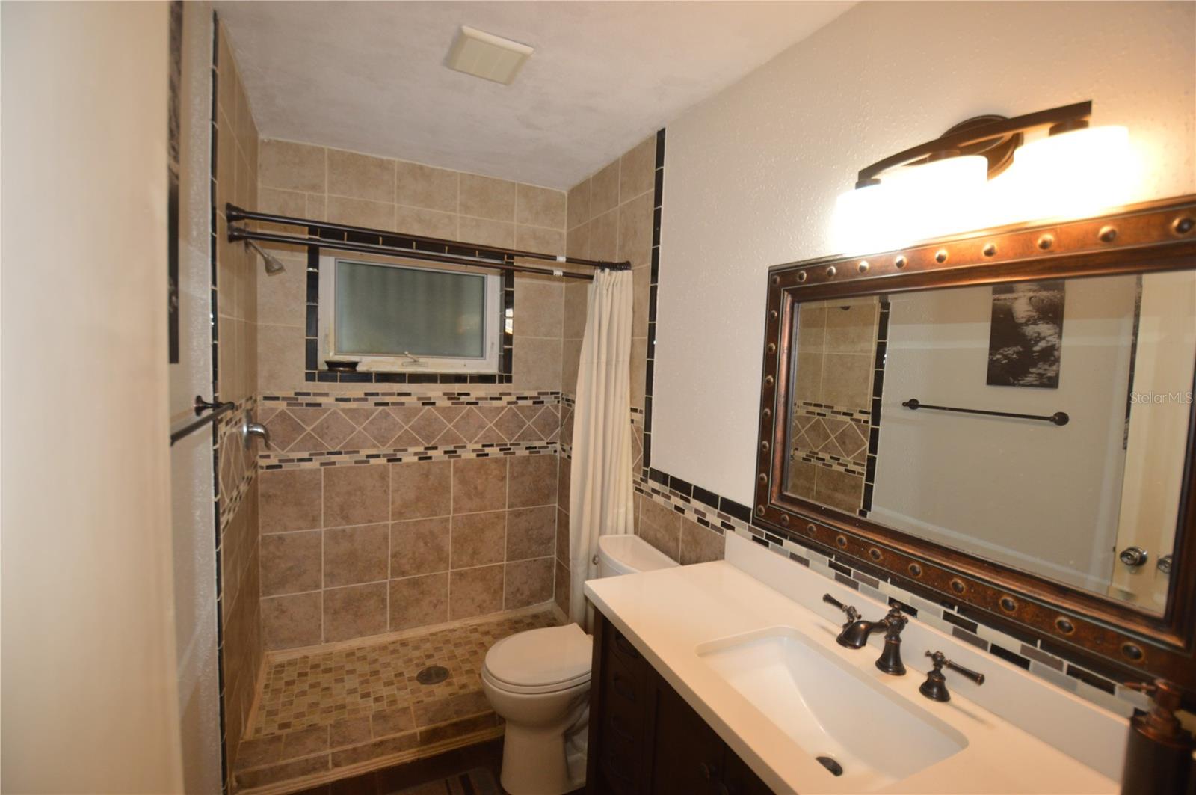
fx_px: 498
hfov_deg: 100.5
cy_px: 398
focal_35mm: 15
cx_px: 598
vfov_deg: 77.2
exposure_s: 1/60
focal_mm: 10
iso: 450
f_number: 3.5
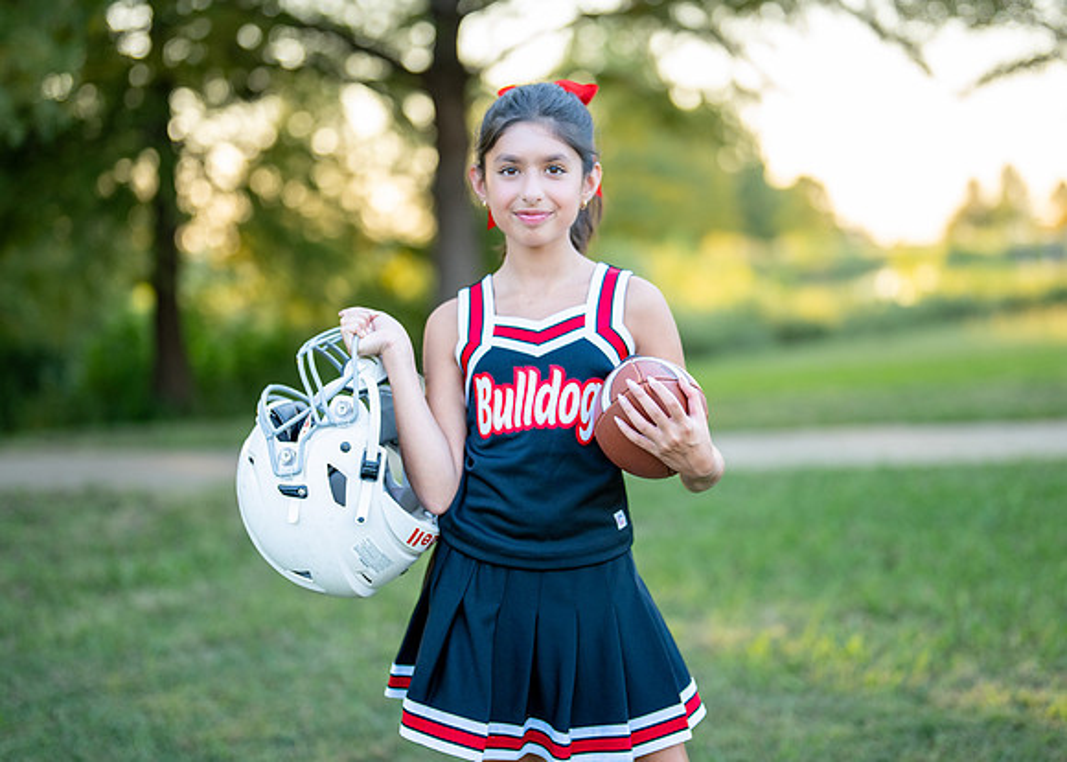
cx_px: 565
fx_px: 1845
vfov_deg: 23.3
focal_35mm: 61
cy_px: 335
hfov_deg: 32.2
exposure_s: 1/800
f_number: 1.2
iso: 200
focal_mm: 50
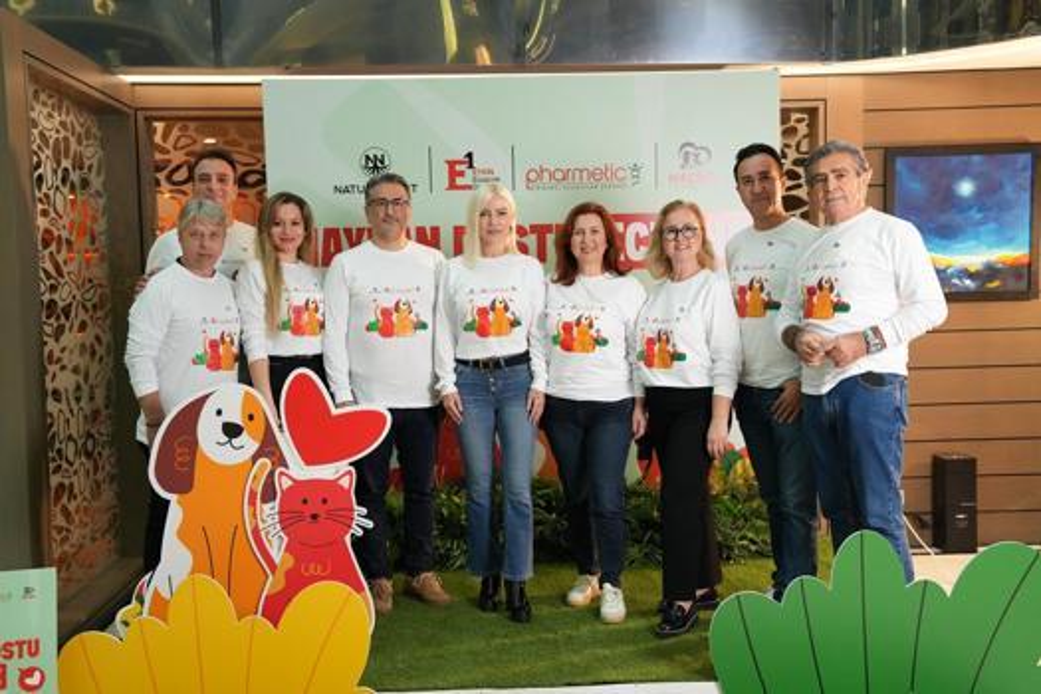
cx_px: 520
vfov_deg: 32.6
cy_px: 347
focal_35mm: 41
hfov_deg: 47.4
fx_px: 1185
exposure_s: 1/100
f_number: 4
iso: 3200
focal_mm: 41
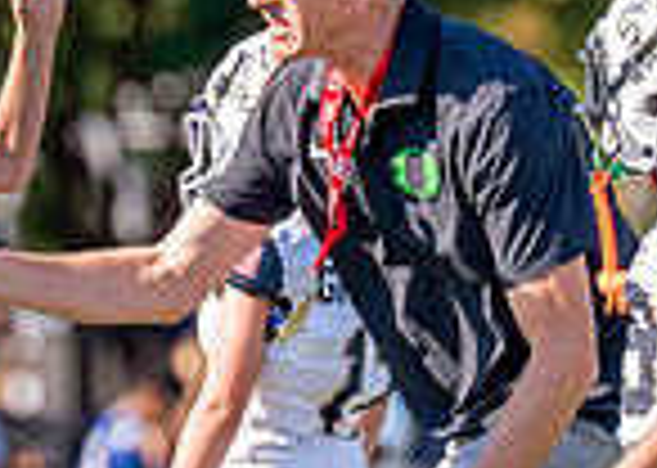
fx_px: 18773
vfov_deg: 1.4
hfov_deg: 2.0
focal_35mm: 1007
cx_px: -259
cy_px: 288
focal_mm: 200
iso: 250
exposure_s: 1/4000
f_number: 2.8
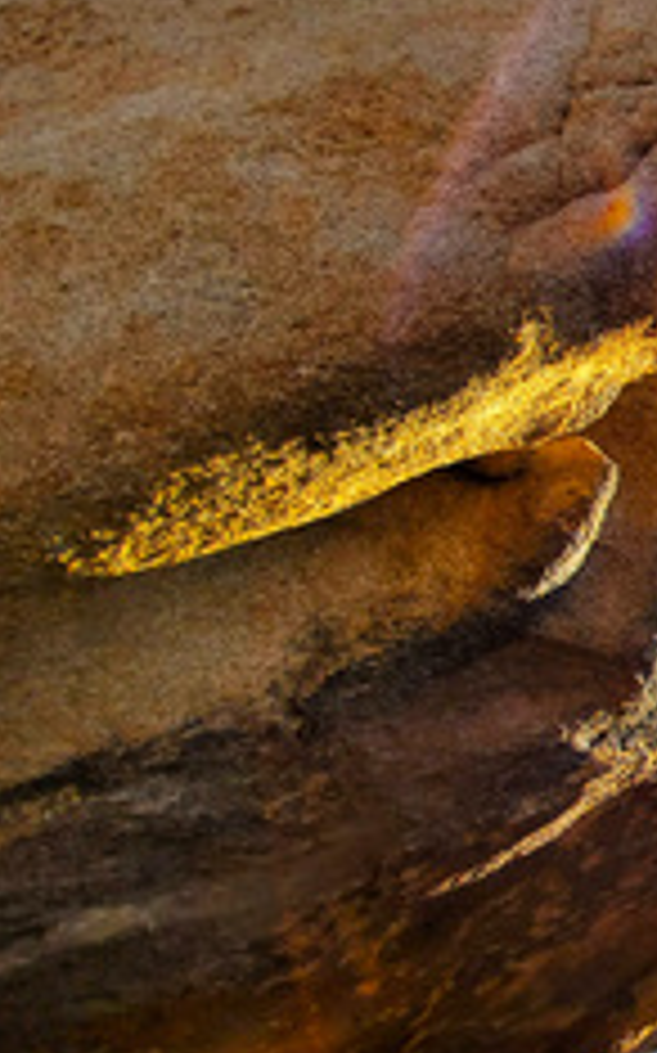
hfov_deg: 20.7
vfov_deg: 58.2
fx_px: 947
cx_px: 1256
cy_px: 540
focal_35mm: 33
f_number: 2.2
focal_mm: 1.8
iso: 50
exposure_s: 1/1027
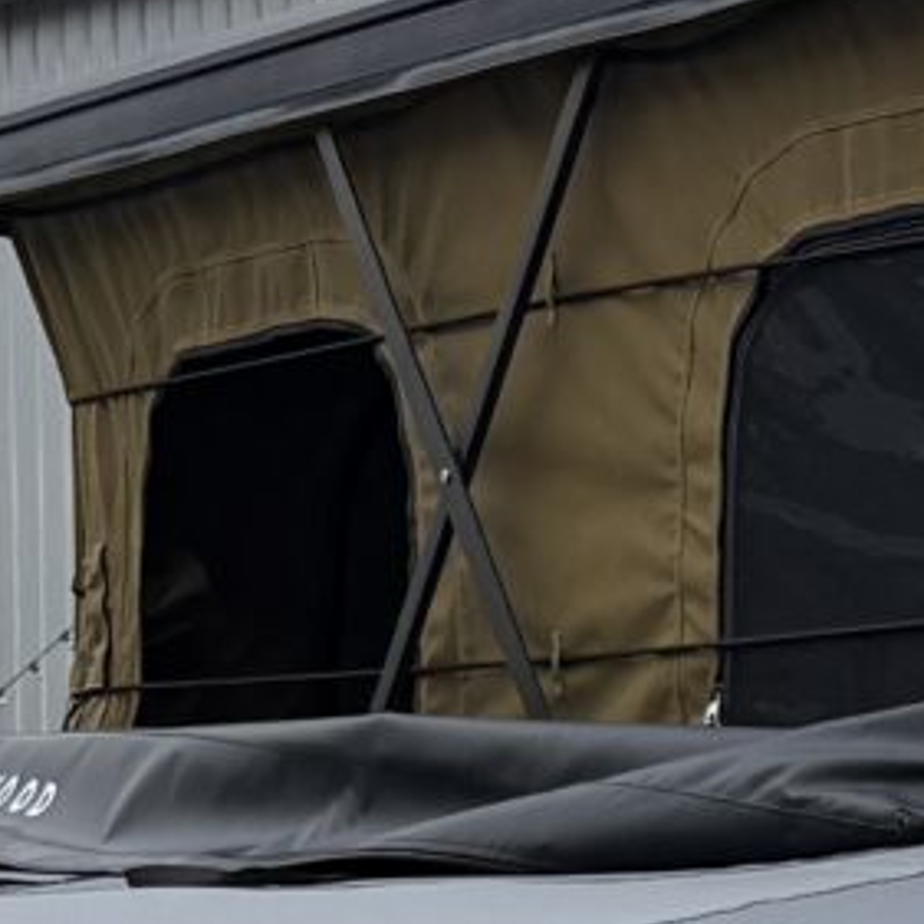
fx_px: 5829
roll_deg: -0.1
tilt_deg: -0.8
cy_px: 1292
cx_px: 1016
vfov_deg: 8.9
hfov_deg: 9.0
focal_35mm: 193
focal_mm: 6.76
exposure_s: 1/3759
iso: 80
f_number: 1.78
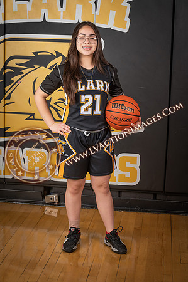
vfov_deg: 28.9
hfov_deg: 19.4
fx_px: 550
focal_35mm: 70
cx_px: 94
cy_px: 141
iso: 100
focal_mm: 70
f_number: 9
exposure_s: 1/125
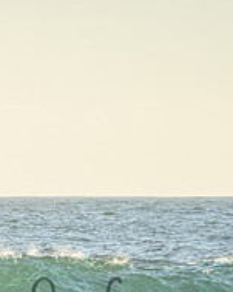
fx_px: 5892
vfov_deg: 2.8
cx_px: 99
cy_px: 288
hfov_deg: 2.3
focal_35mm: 683
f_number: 5.6
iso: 400
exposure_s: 1/2000
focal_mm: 155
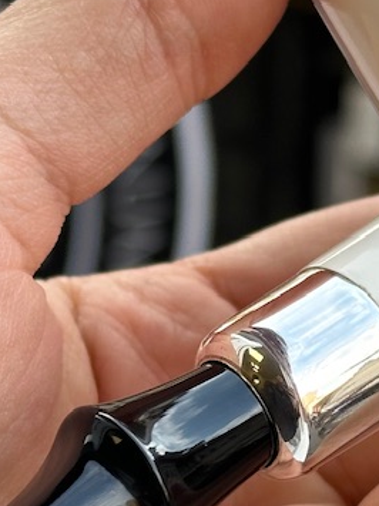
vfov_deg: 11.4
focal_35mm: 173
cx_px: 214
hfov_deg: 8.6
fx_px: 2527
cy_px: 289
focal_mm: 6.86
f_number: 1.78
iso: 64
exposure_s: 1/415
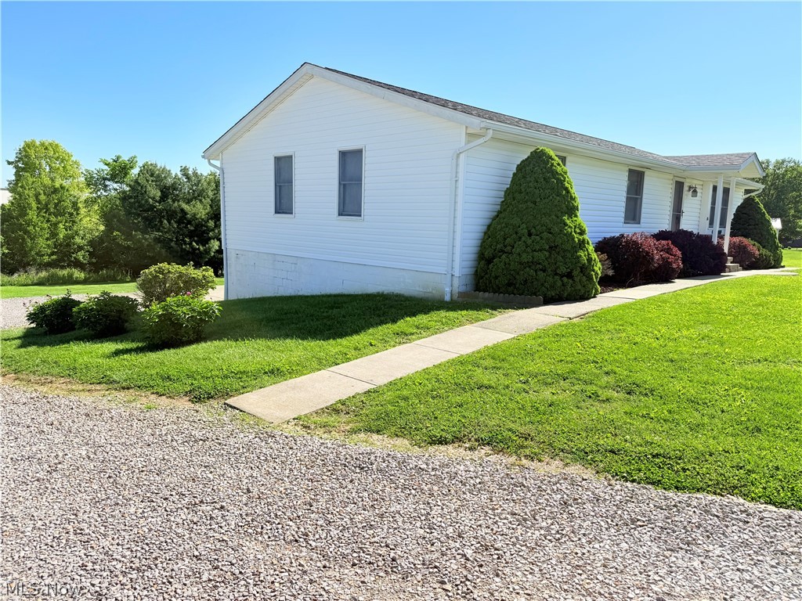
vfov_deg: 56.8
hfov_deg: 71.6
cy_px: 300
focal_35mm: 24
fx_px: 556
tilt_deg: -8.0
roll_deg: -1.2
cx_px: 401
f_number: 1.78
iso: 80
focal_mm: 6.76
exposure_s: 1/4673
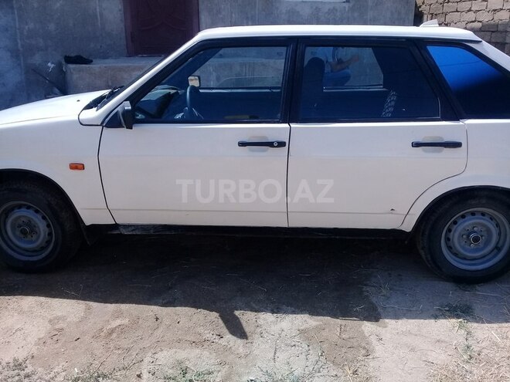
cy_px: 191
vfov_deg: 45.4
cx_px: 255
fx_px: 457
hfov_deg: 58.4
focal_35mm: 31
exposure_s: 1/1205
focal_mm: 3.3
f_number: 2.2
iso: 64
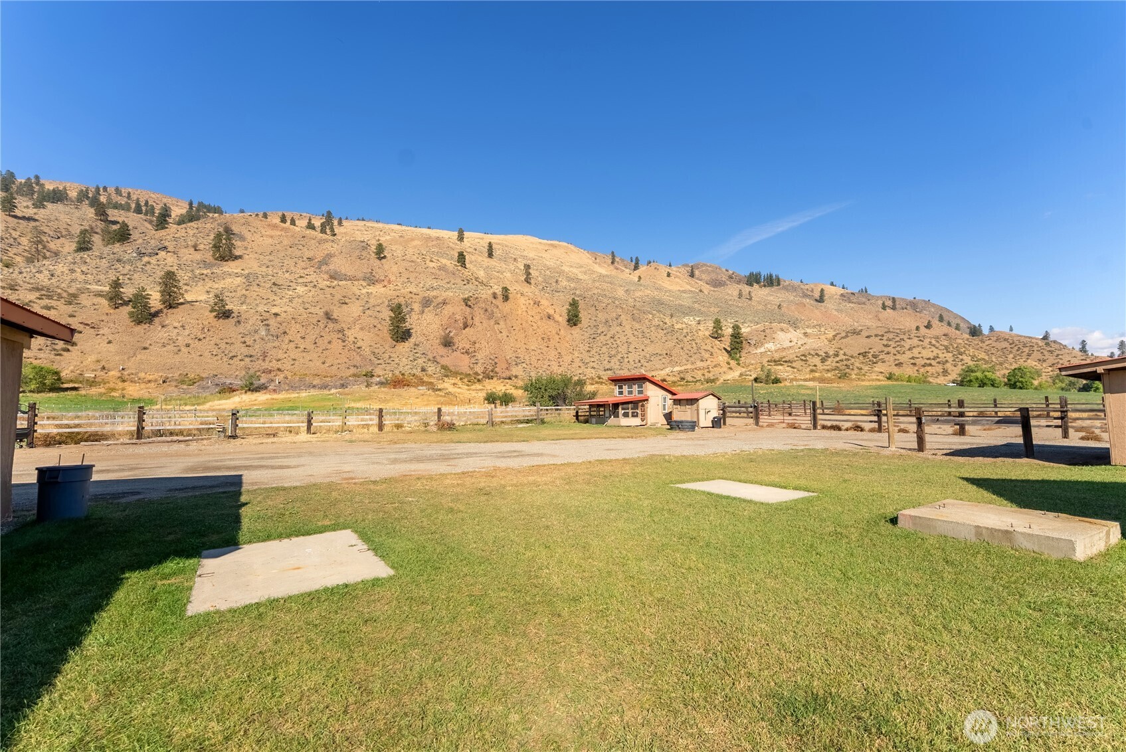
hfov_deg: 99.2
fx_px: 479
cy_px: 376
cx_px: 563
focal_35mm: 15
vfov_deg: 76.3
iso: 100
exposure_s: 1/8000
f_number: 6.3
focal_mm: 15.3
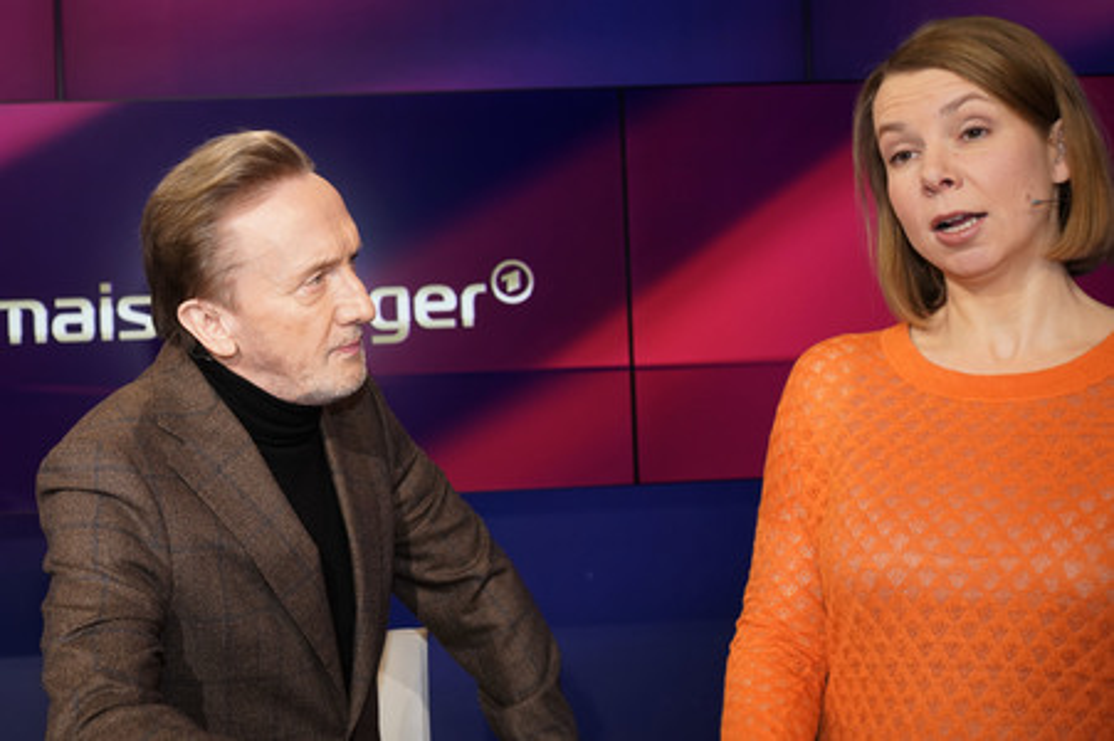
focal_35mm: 41
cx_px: 557
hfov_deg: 47.4
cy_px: 370
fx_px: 1268
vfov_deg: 32.6
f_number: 4.5
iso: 1600
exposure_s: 1/125
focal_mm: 41
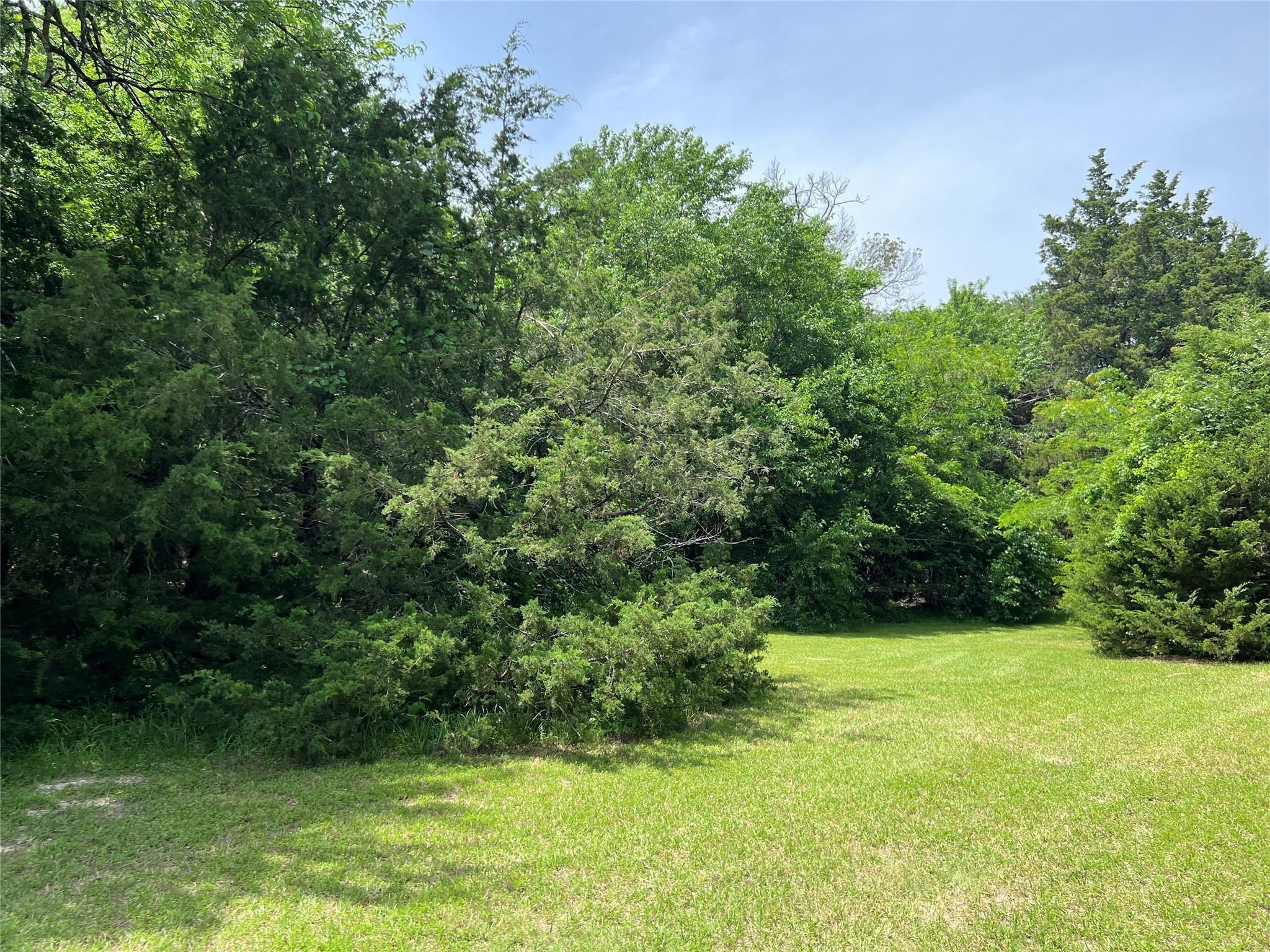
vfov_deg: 53.1
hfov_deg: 67.3
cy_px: 476
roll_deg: -2.9
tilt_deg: +3.0
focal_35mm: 26
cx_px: 635
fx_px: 954
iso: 50
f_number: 1.5
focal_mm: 5.7
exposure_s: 1/1311
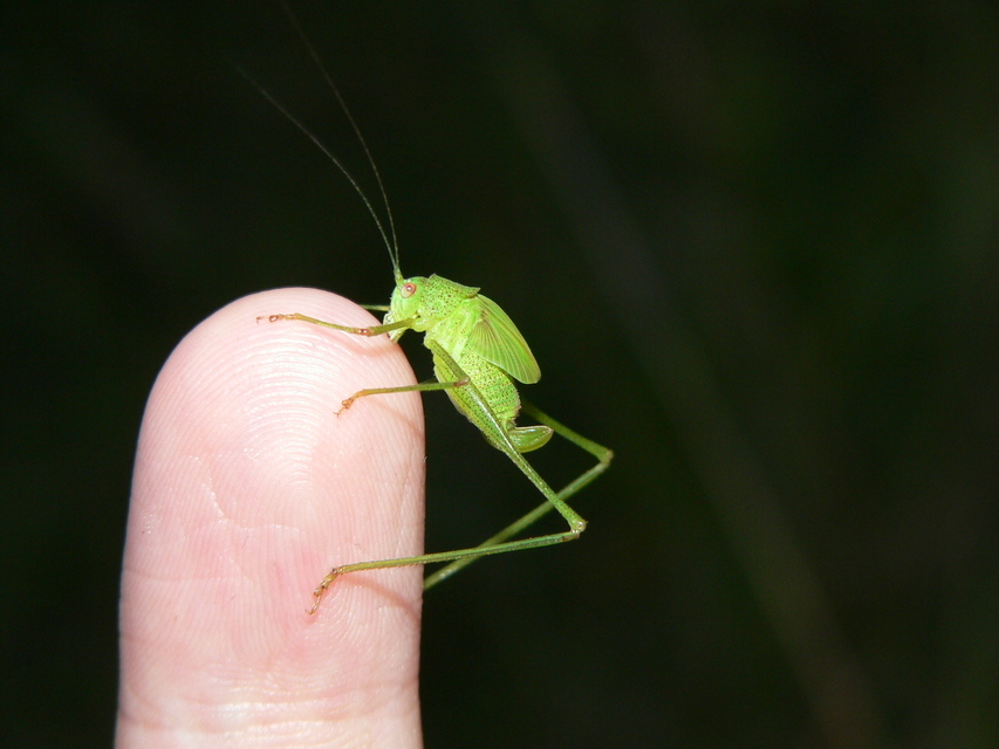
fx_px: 2915
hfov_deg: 19.4
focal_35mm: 101
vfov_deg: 14.7
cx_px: 500
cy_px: 374
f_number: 4
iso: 100
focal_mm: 16.8
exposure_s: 1/80
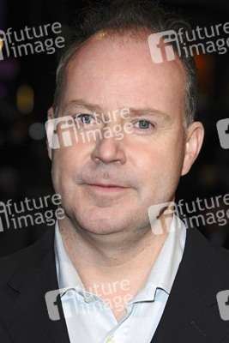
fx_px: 1230
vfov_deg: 15.9
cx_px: 114
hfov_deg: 10.6
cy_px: 172
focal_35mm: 129
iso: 400
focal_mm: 86
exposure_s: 1/160
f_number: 5
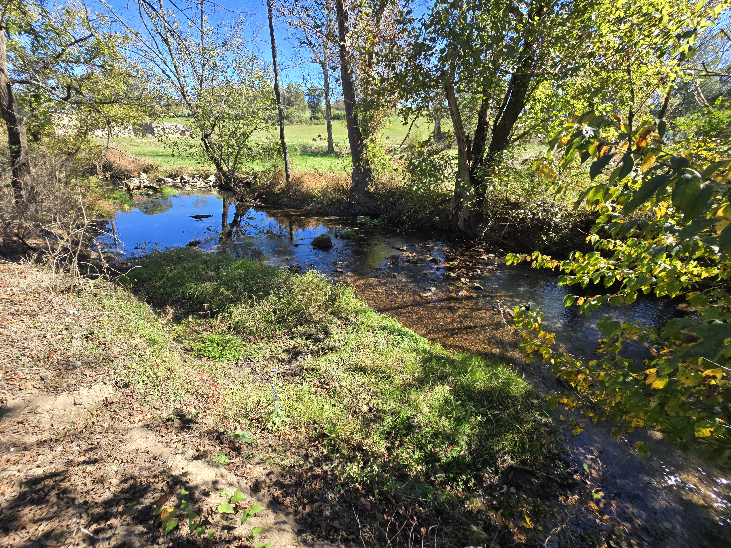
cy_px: 274
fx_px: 275
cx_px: 366
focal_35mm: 13
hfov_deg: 106.2
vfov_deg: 89.9
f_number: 2.2
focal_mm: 2.2
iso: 50
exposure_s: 1/488
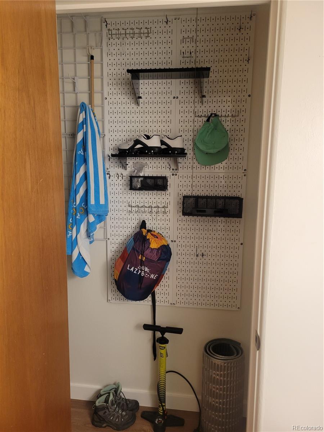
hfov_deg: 53.1
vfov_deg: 67.3
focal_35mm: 26
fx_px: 324
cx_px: 162
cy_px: 216
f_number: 1.8
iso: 250
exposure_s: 1/120
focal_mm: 5.4
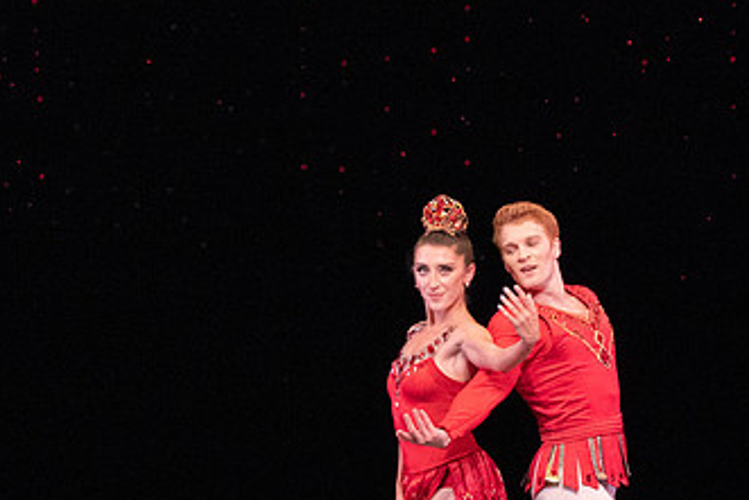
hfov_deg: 3.1
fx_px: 13716
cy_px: 411
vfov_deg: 2.1
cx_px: 360
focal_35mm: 659
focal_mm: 376
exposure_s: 1/500
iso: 16000
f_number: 11
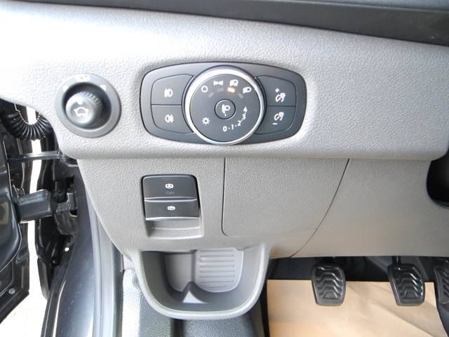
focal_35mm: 28
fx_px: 363
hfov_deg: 63.4
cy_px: 168
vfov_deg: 49.7
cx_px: 224
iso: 500
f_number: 2.8
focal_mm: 6
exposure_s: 1/30
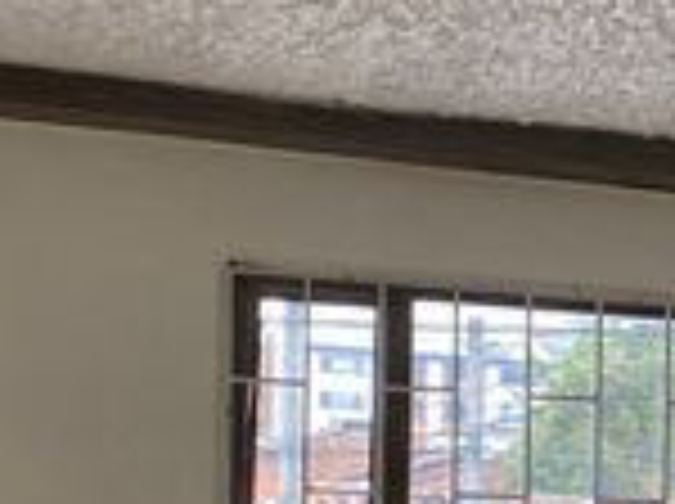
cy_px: 612
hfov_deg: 15.7
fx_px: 2258
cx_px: 992
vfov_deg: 12.4
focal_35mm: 116
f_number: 1.8
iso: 32
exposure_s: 1/135
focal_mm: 4.25
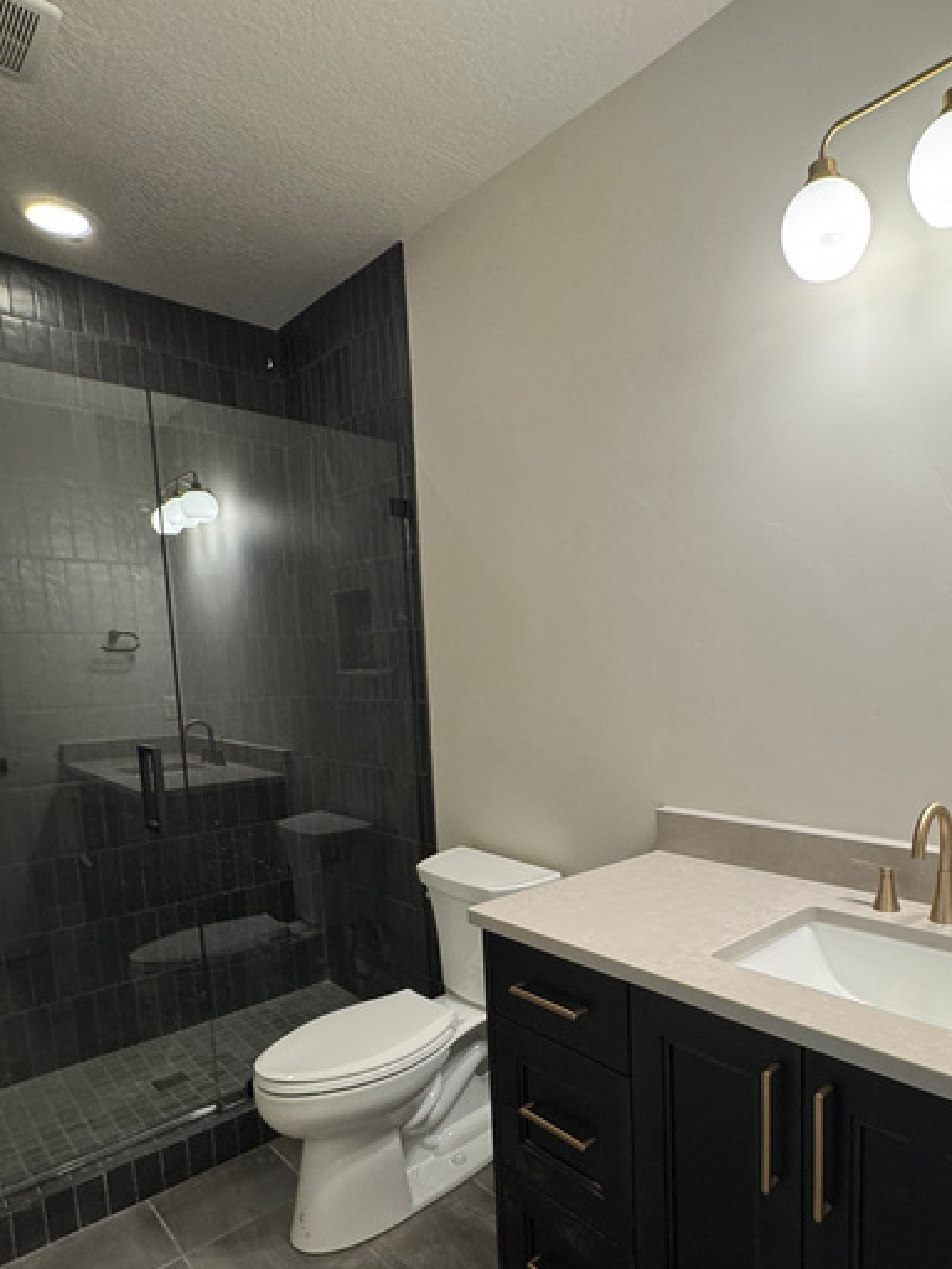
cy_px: 756
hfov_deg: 61.7
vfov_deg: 78.2
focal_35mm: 21
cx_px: 645
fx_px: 770
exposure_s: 1/120
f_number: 2.2
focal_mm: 2.22
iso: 200
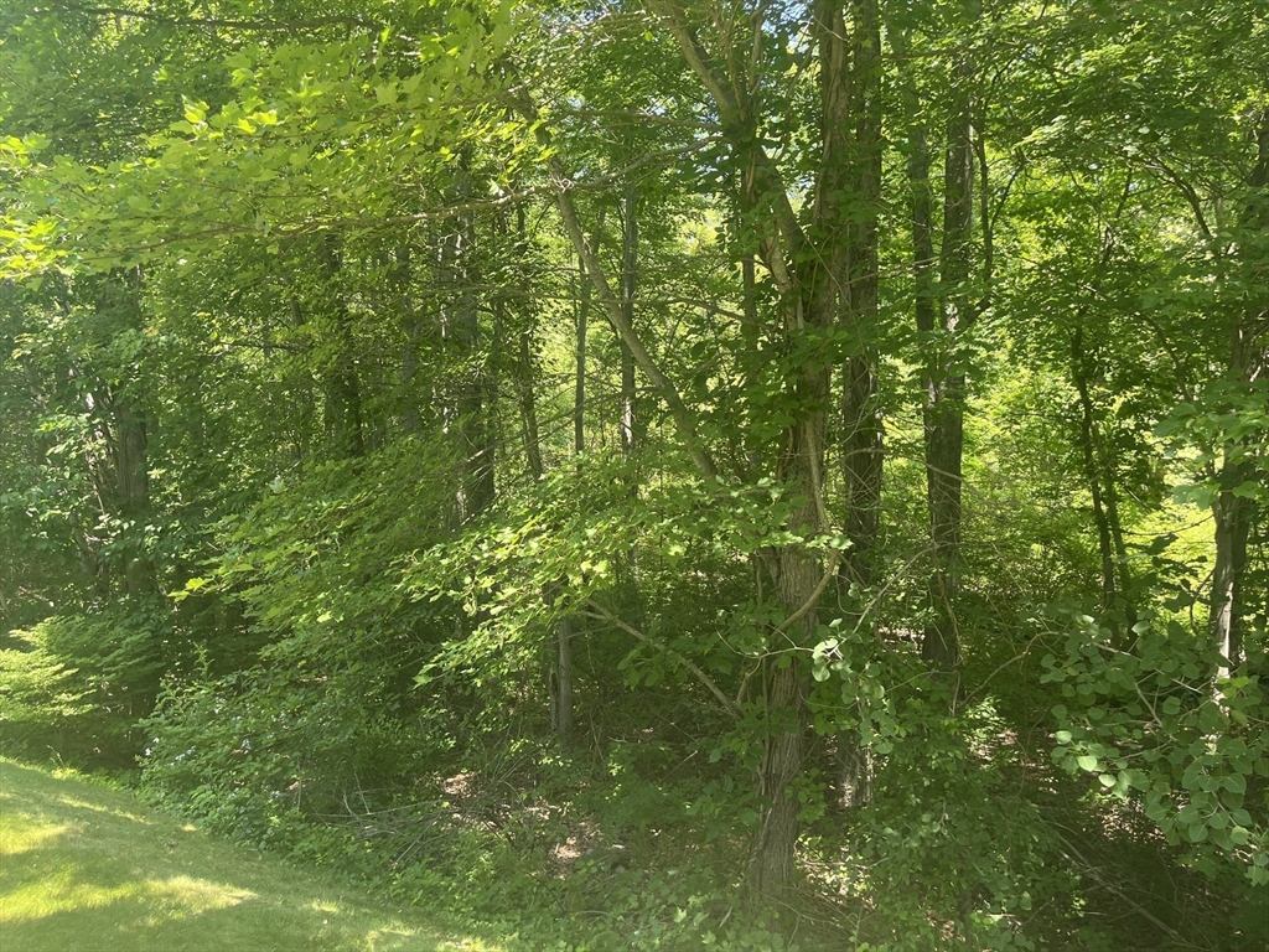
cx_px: 634
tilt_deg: -3.1
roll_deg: +1.4
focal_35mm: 26
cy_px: 476
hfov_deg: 67.3
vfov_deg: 53.1
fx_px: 953
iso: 64
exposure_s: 1/172
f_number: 1.6
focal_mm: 5.1
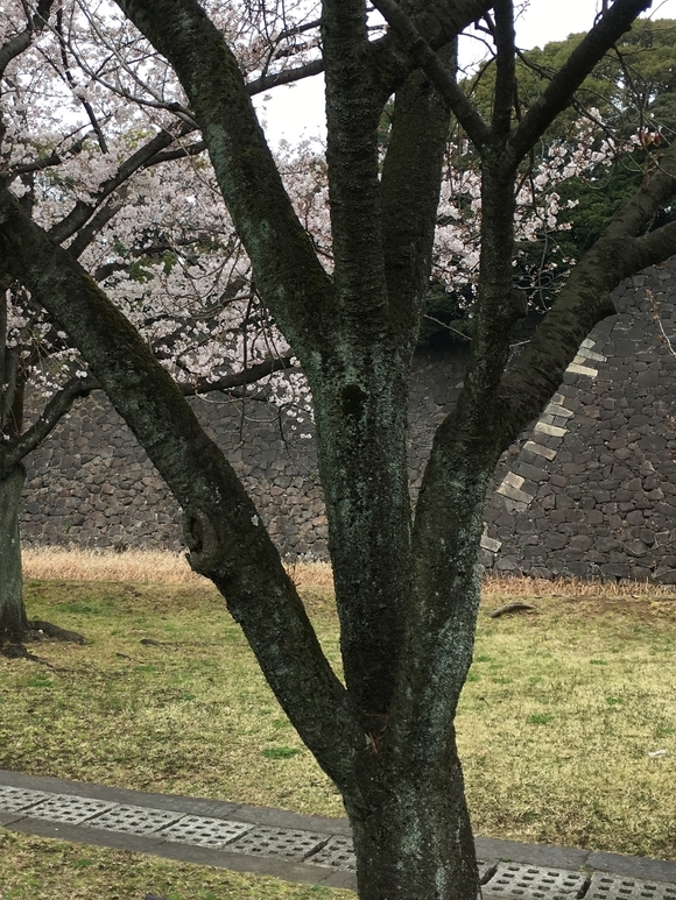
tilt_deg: +5.5
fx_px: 1171
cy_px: 392
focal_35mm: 45
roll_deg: -0.2
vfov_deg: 42.0
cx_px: 197
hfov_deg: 31.8
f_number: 2.2
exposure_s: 1/313
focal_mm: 4.15
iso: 25
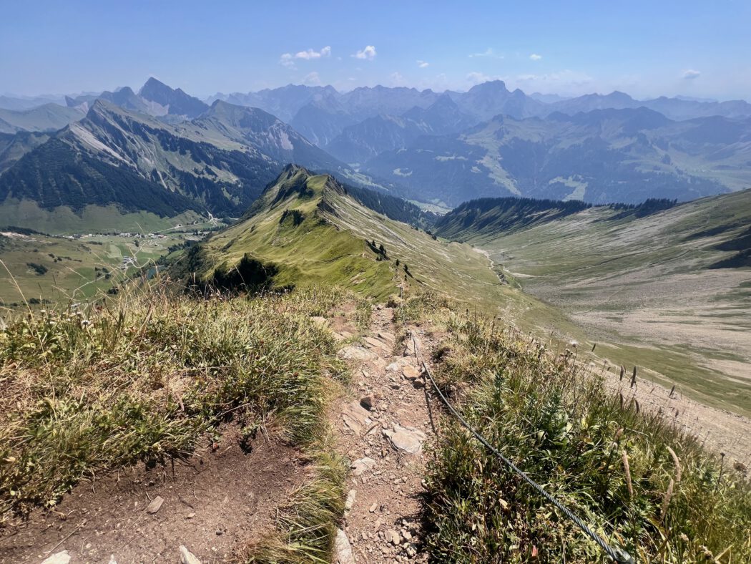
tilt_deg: -33.2
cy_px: 282
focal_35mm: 13
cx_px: 376
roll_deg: -0.6
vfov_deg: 89.9
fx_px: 282
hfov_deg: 106.2
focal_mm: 1.57
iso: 32
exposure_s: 1/1085
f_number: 1.8
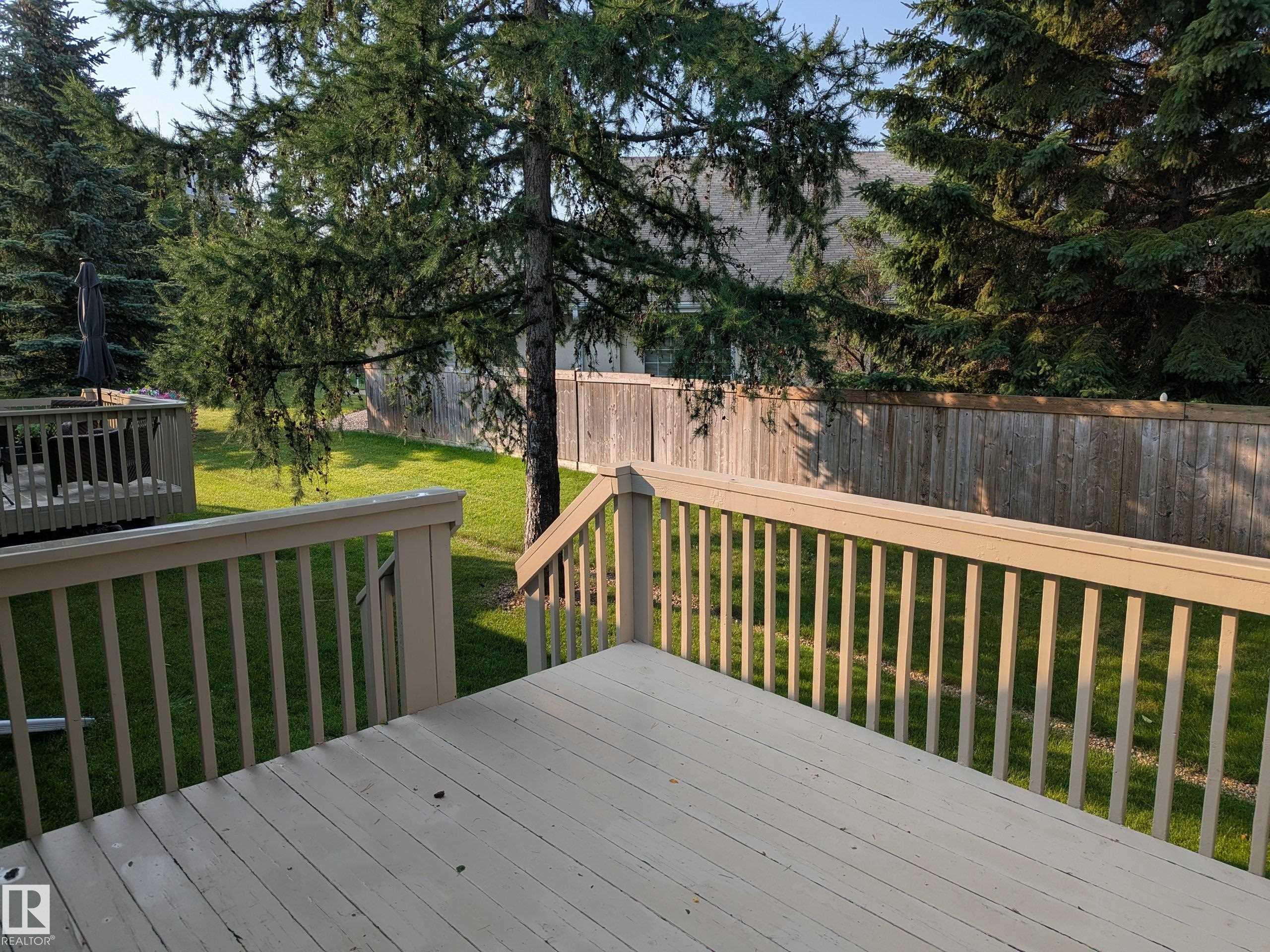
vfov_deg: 56.8
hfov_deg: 71.6
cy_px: 476
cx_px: 635
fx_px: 881
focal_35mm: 24
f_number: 1.85
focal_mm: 6.81
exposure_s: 1/1192
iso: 42
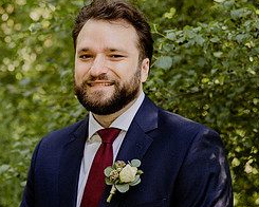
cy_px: 117
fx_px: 989
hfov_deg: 14.7
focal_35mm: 129
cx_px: -5
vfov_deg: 12.0
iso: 200
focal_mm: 58
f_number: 3.2
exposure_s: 1/160
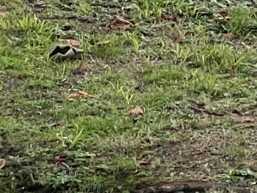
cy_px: -294
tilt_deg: -0.2
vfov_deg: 4.4
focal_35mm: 331
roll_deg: +0.0
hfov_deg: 5.6
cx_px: 786
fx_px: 2458
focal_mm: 6
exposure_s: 1/188
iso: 25
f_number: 2
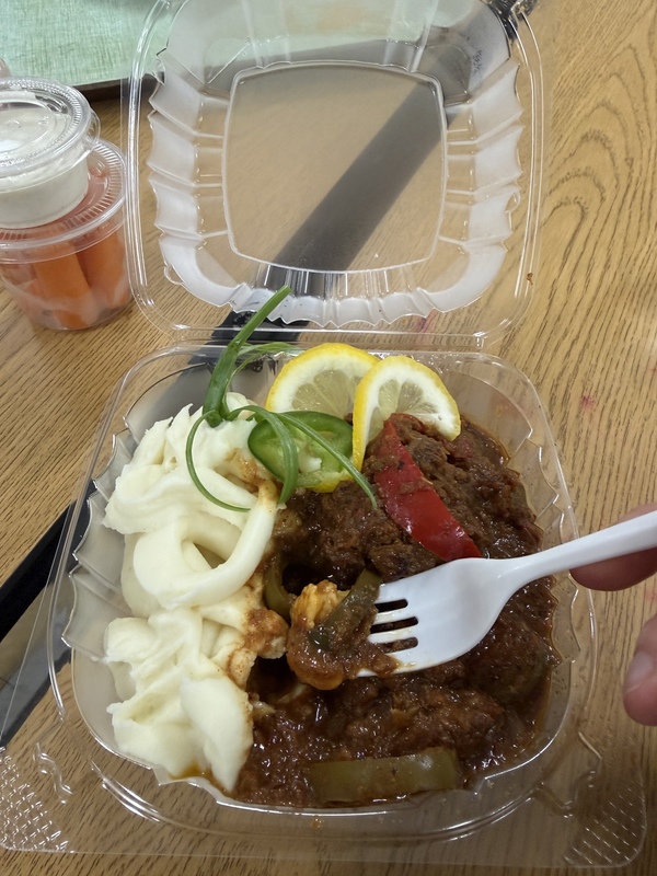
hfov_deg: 56.8
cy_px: 438
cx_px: 328
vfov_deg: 71.6
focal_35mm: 24
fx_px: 607
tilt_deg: -53.8
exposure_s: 1/112
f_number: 2.2
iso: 320
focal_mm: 2.22
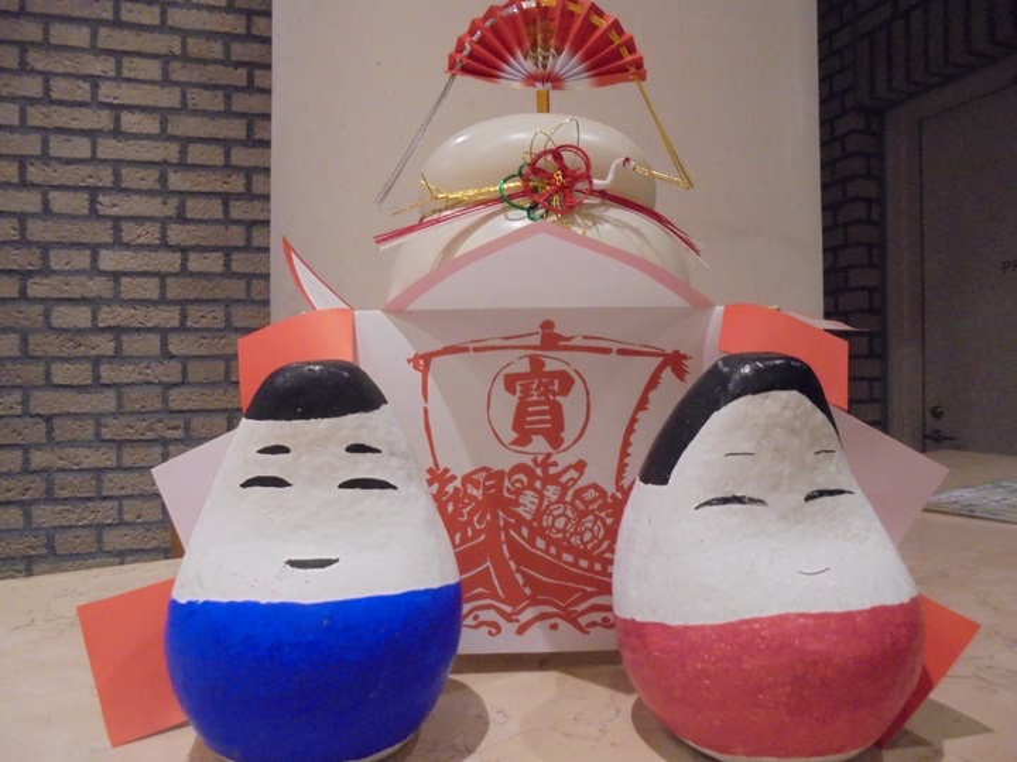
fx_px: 764
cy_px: 381
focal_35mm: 26
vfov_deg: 53.1
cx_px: 508
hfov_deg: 67.3
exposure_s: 1/40
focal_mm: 4.6
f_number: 3.5
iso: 500
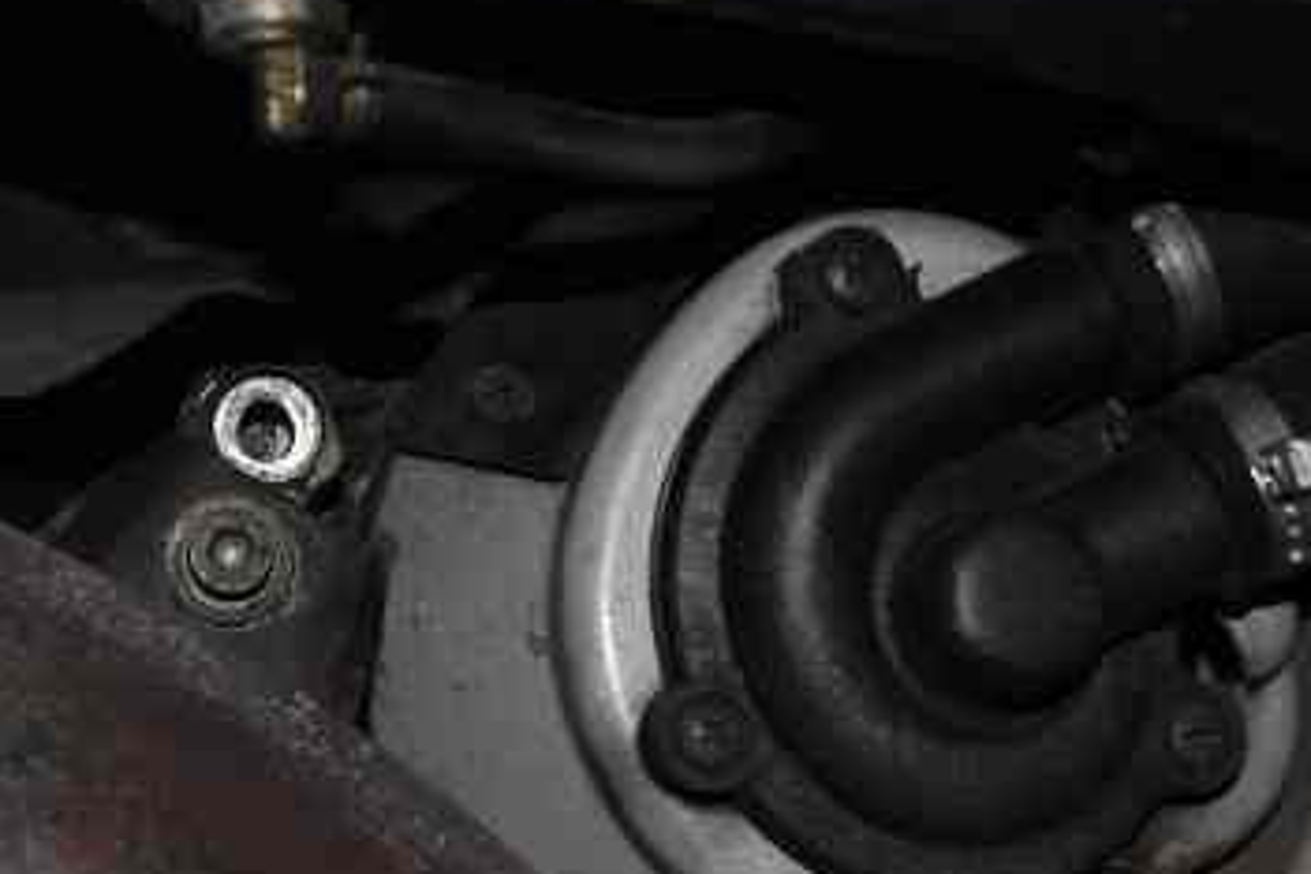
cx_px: 355
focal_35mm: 82
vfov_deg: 16.6
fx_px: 2986
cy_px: 560
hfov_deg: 24.5
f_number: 5.6
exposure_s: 1/125
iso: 200
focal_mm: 30
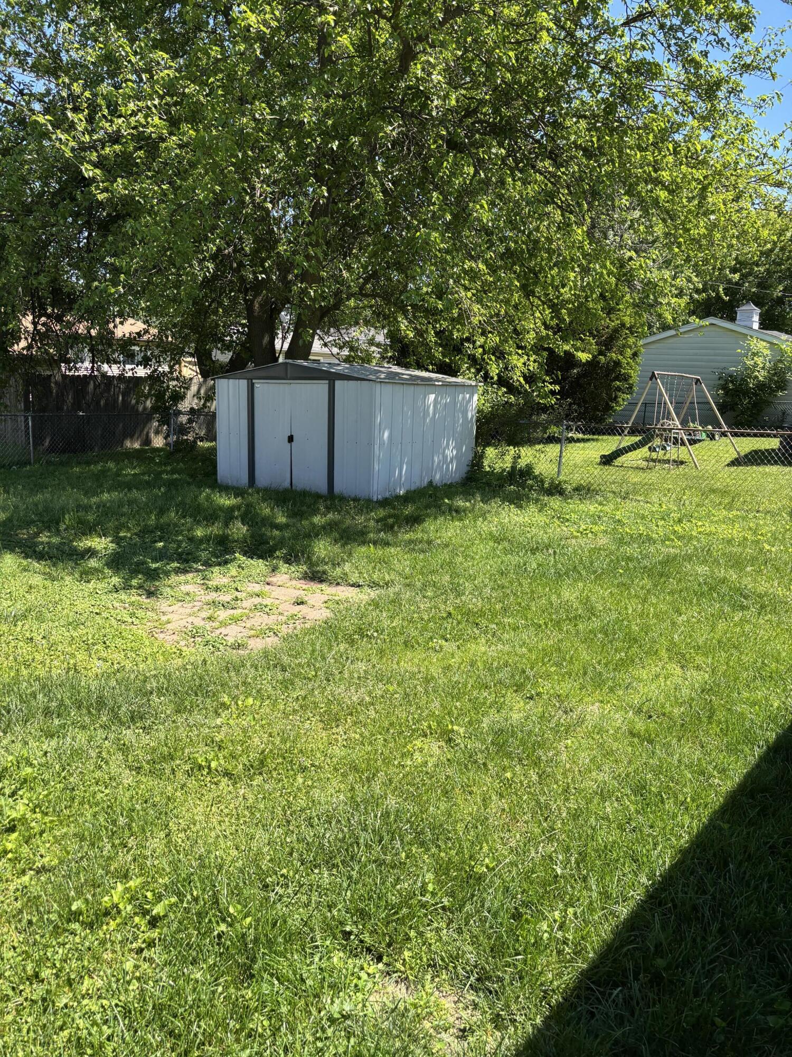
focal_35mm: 26
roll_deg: -3.7
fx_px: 793
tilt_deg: -9.8
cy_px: 528
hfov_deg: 53.1
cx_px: 396
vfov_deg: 67.3
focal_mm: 5.96
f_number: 1.6
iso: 50
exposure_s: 1/1080
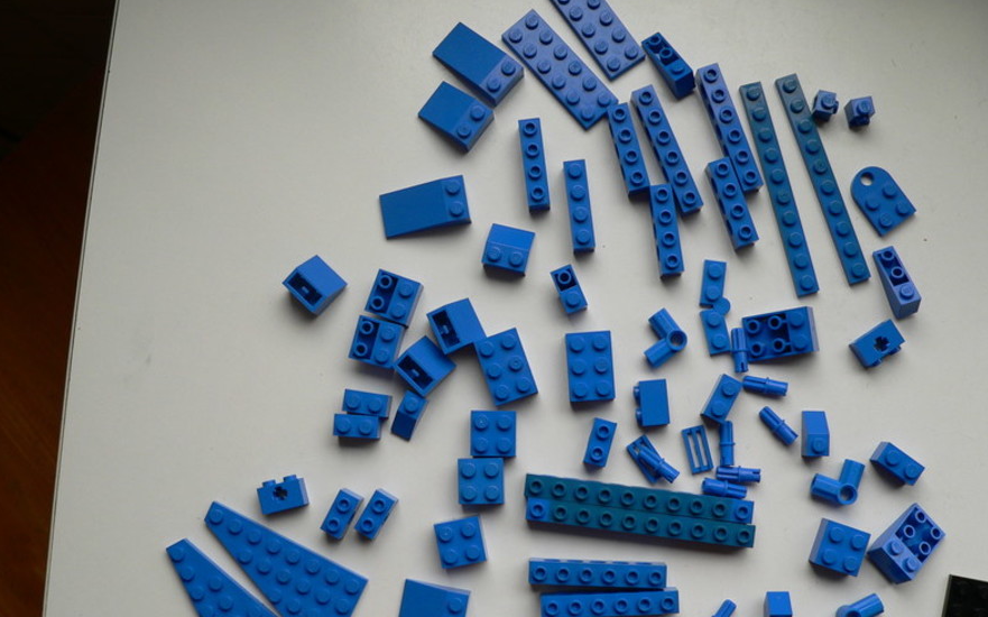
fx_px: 1050
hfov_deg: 50.4
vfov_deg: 32.7
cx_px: 498
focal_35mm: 39
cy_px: 349
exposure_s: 1/125
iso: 80
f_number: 3.3
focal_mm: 6
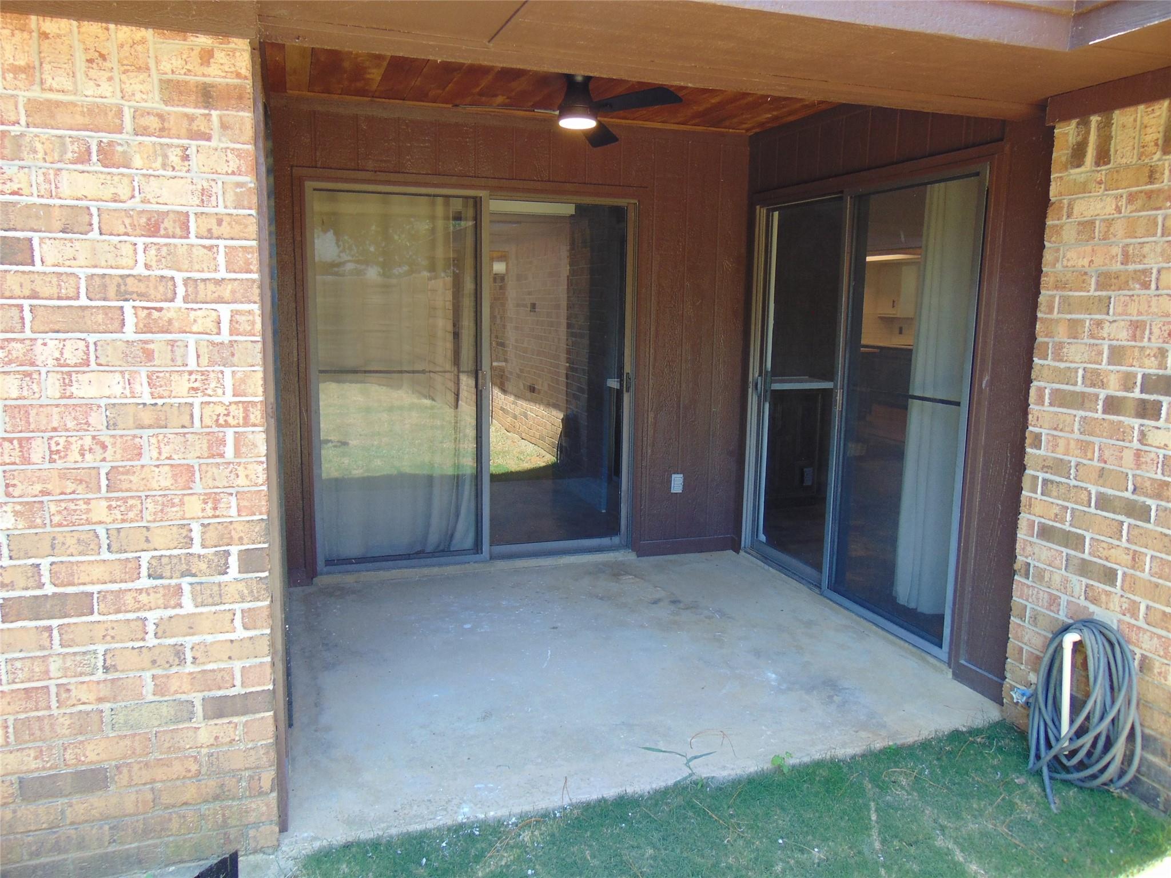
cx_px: 586
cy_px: 439
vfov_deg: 54.9
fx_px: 846
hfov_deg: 69.4
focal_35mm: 25
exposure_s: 1/60
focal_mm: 4.5
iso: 80
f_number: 3
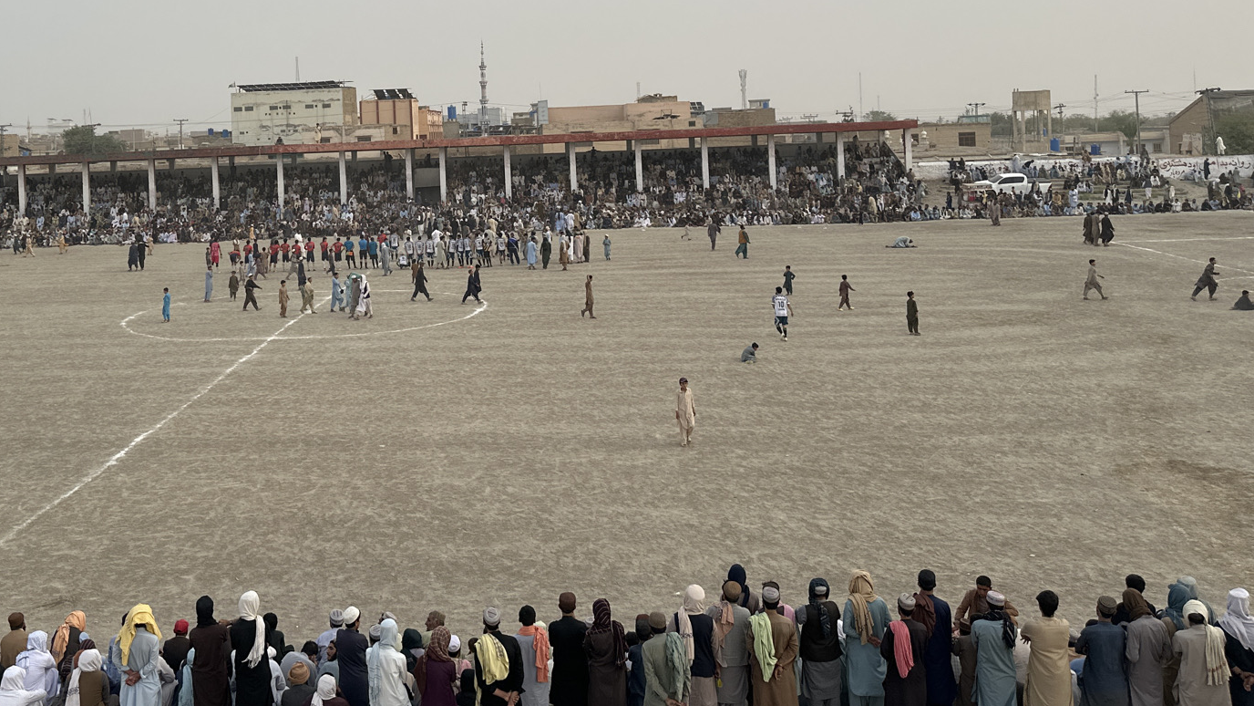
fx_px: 1264
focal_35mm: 38
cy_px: 140
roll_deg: +2.5
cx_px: 431
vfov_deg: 30.4
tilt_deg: +0.1
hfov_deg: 51.9
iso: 80
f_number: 1.78
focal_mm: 6.86
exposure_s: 1/1289
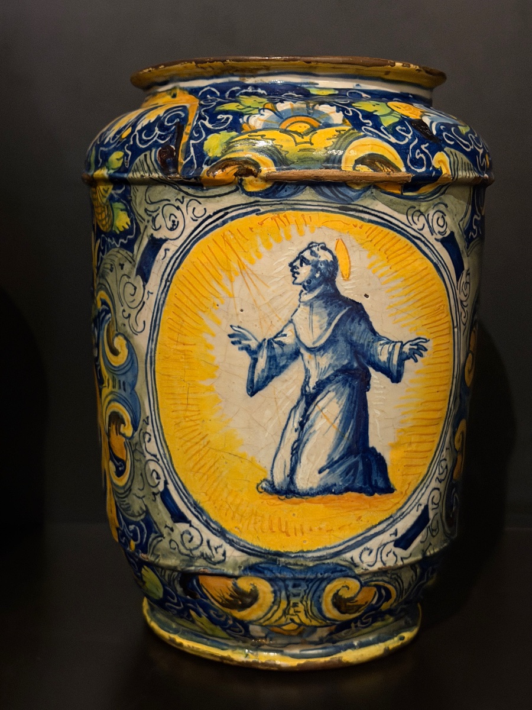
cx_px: 266
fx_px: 984
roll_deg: -0.5
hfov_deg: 30.3
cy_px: 355
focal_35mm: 48
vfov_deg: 39.7
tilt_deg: -9.3
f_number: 1.78
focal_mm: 6.76
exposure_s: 1/25
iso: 640
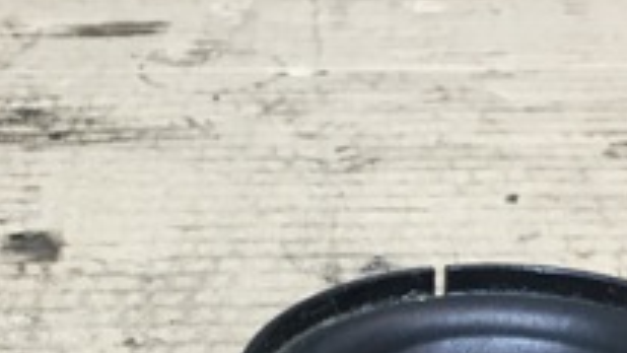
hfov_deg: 21.8
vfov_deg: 12.3
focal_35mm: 98
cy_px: 312
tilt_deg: -26.4
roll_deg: -0.6
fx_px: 1630
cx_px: 326
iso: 64
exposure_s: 1/33
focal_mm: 4.15
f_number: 2.2
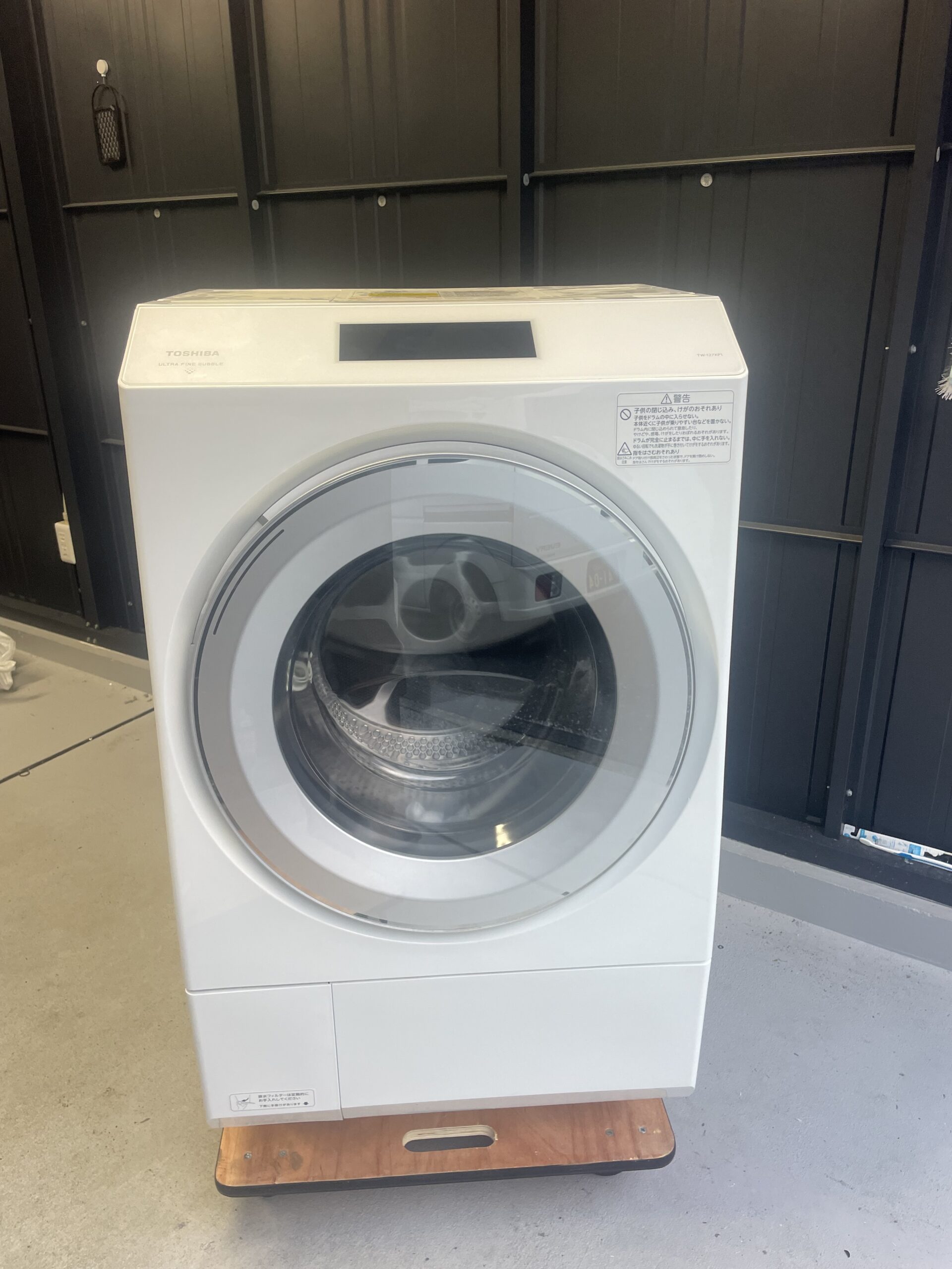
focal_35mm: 26
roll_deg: +2.0
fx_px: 953
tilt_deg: -21.6
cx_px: 476
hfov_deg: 53.1
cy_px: 634
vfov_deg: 67.3
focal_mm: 4.2
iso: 100
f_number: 1.6
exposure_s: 1/100
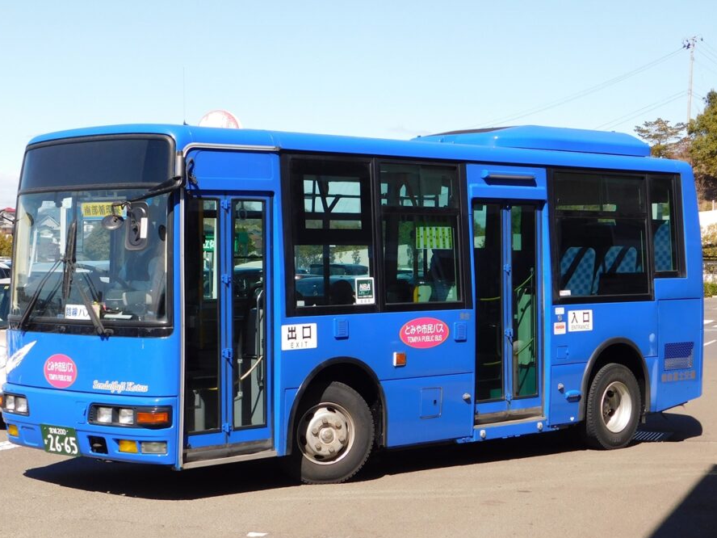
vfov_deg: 21.6
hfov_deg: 28.6
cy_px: 271
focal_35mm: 68
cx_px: 351
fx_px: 1408
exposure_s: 1/640
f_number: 4
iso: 125
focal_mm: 10.4
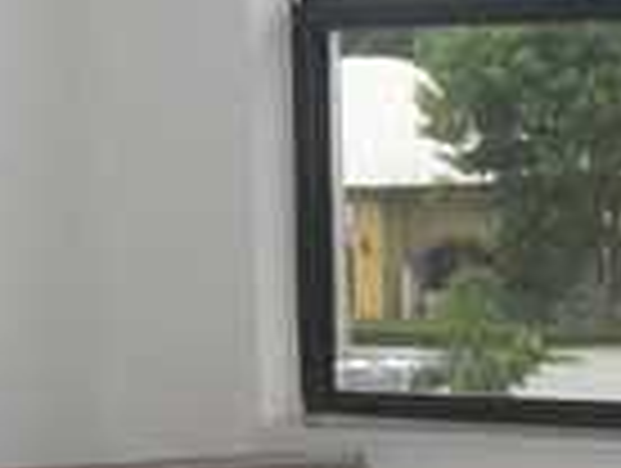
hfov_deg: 12.1
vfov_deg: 9.0
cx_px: 594
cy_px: 662
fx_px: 2911
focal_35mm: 162
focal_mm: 5
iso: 200
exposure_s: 1/30
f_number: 3
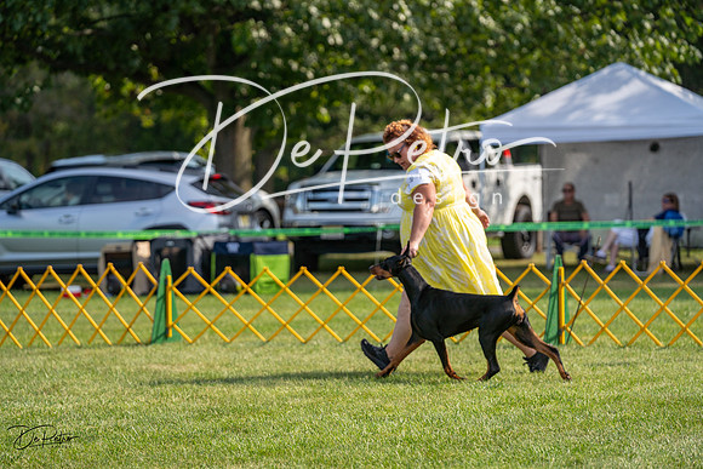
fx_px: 2949
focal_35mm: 151
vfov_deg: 9.1
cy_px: 234
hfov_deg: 13.6
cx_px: 352
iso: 200
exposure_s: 1/1600
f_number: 3.5
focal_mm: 151
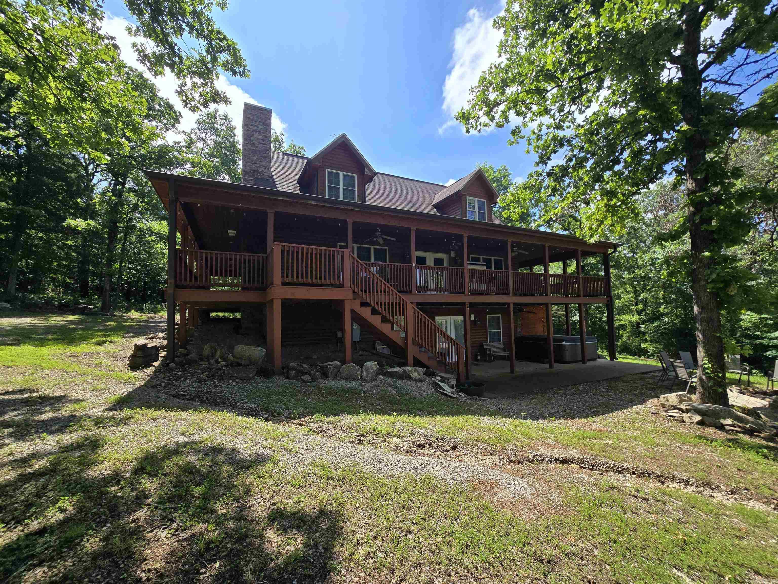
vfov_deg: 89.9
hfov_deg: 106.2
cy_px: 292
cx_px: 389
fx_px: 292
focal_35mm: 13
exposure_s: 1/1505
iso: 50
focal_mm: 2.2
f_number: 2.2
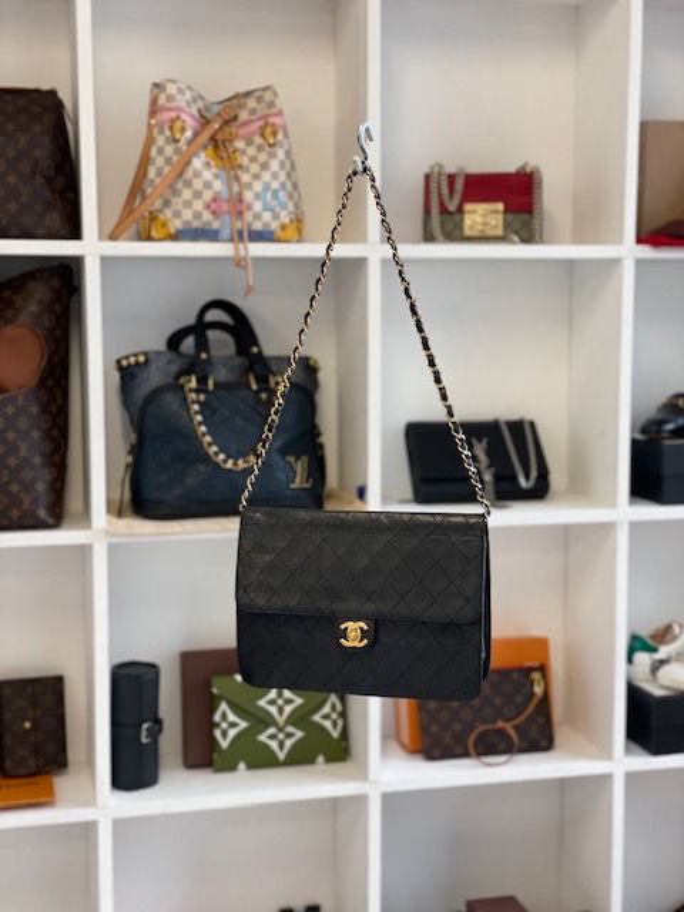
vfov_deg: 36.8
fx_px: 1370
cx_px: 342
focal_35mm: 52
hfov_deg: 28.0
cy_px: 456
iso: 160
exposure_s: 1/100
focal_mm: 6
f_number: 2
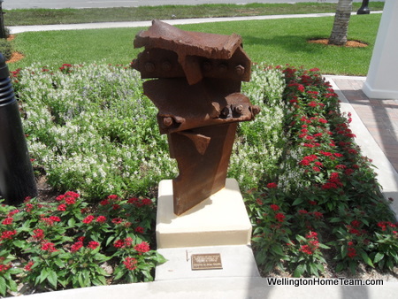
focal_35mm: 28
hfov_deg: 63.4
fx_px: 322
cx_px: 199
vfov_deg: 49.8
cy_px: 150
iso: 80
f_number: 3.4
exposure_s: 1/750
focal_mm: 5
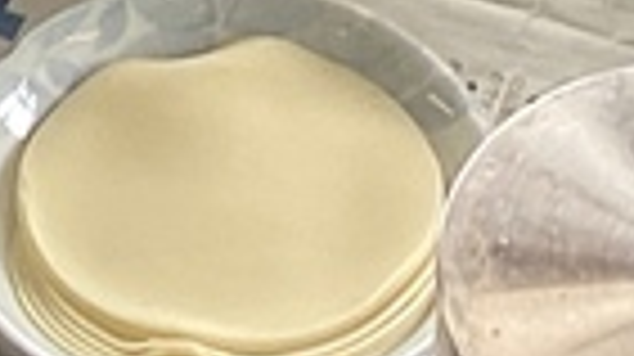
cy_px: -1154
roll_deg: +3.6
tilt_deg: -26.5
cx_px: -193
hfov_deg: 8.9
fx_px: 4014
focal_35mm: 239
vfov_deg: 4.6
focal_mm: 3.3
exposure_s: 1/120
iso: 40
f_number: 2.4
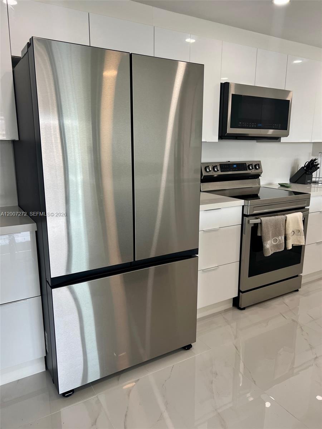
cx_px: 161
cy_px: 214
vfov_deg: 67.3
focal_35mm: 26
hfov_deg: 53.1
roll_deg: +1.4
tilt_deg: -10.6
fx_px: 322
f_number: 1.5
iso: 50
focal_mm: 5.7
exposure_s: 1/120
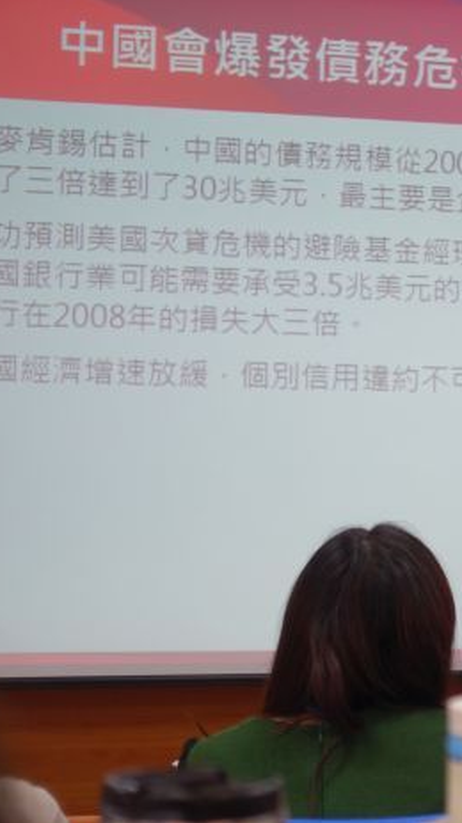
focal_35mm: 111
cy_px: 410
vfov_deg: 19.3
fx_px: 2421
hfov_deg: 10.7
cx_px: 574
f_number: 2.8
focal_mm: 25.7
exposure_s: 1/80
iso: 200
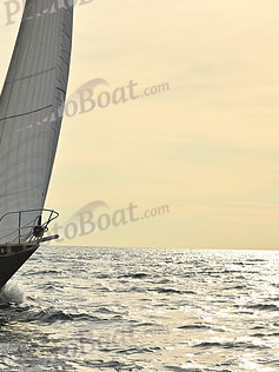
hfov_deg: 8.5
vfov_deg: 11.4
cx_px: -57
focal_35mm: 173
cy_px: 181
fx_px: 1859
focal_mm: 98
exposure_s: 1/1000
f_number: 11
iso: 320
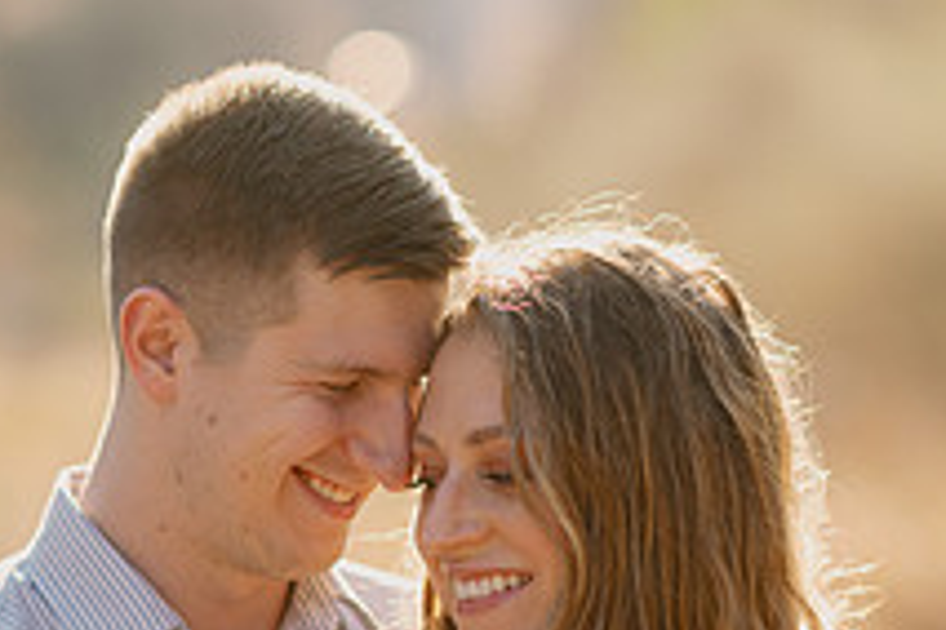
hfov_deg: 11.5
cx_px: 358
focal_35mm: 179
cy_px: 710
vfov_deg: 7.6
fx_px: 4703
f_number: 2
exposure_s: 1/2500
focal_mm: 85
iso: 100
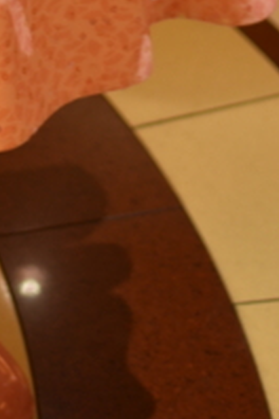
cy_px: -516
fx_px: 2104
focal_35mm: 181
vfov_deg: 10.2
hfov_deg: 7.6
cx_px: 44
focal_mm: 35
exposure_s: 1/40
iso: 125
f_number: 1.8
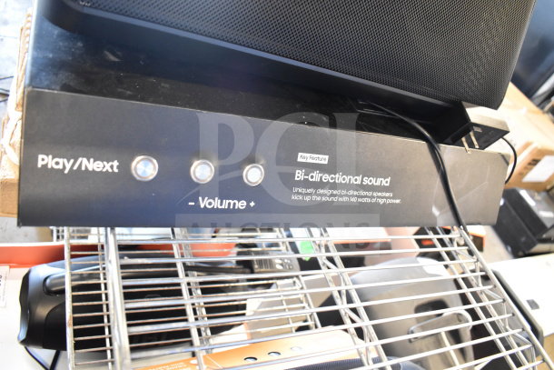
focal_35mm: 27
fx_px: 416
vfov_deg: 48.0
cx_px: 277
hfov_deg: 67.4
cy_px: 185
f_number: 3.5
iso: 3200
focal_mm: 18
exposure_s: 1/30
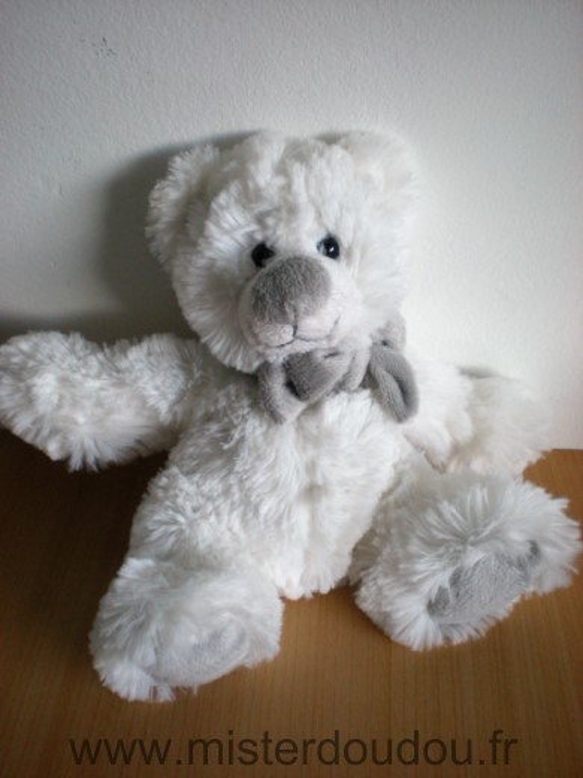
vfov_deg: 49.0
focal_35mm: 38
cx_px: 292
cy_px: 389
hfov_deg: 37.7
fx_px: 853
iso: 192
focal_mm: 6.3
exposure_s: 1/61.6
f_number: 3.1
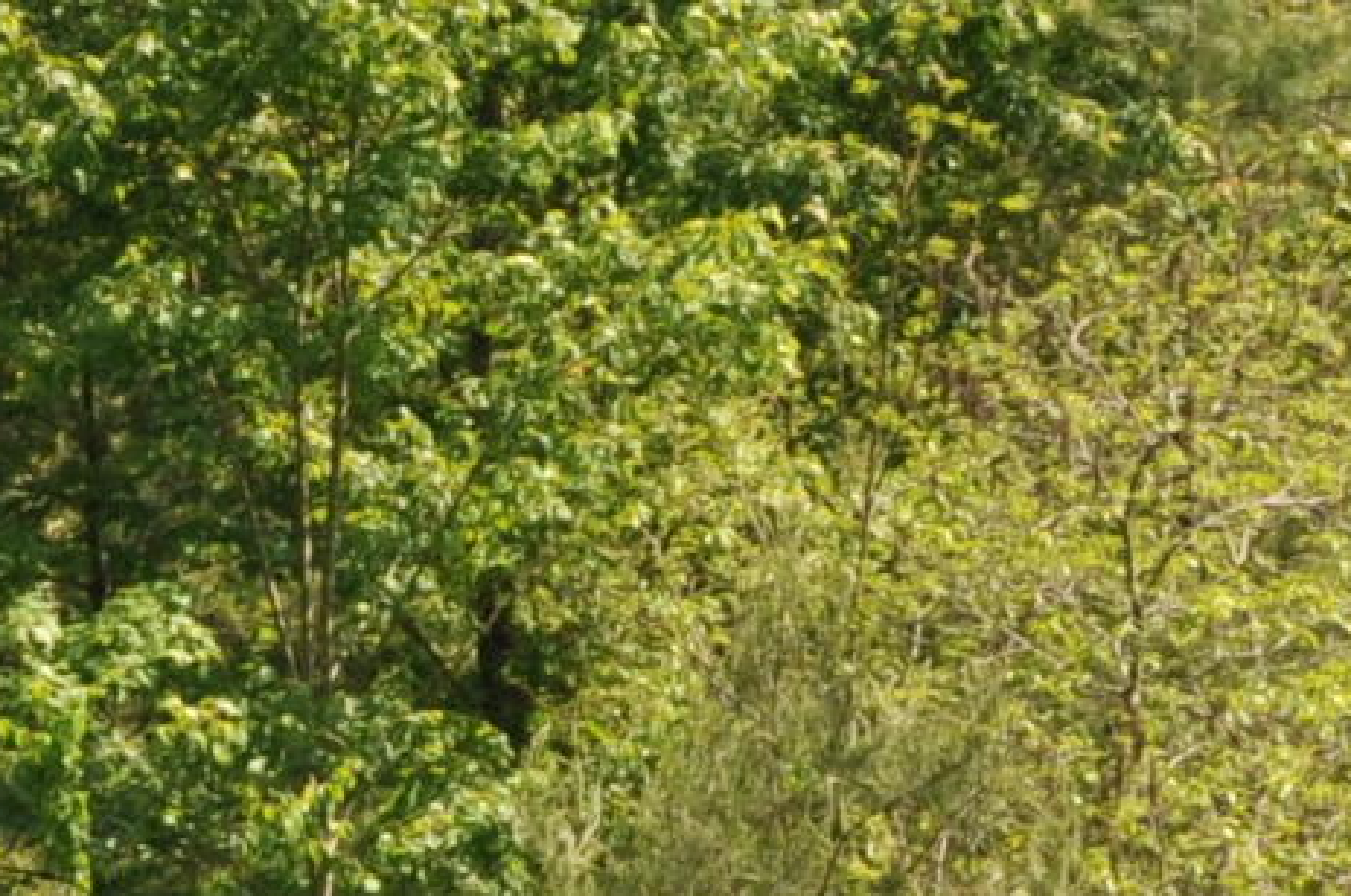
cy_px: -198
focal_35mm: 233
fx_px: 8732
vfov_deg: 5.8
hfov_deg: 8.7
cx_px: 1977
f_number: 10
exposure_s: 1/200
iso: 200
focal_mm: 24
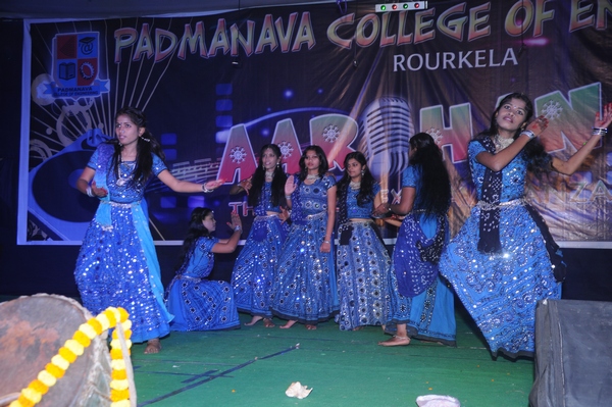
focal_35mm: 45
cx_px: 306
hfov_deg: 43.6
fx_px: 764
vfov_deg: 29.8
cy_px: 204
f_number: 5.6
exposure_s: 1/80
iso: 400
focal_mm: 30
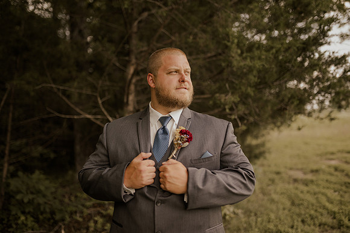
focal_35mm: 35
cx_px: 175
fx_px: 340
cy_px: 116
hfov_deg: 54.4
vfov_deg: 37.9
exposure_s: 1/400
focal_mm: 35
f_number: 1.6
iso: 64
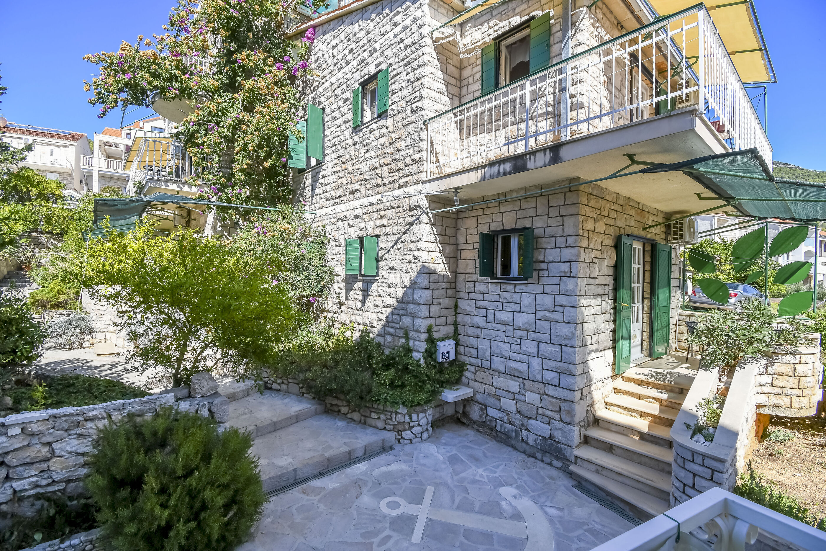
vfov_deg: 77.3
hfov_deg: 100.4
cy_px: 276
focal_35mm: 15
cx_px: 413
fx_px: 344
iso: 200
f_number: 8
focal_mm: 10
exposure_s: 1/320
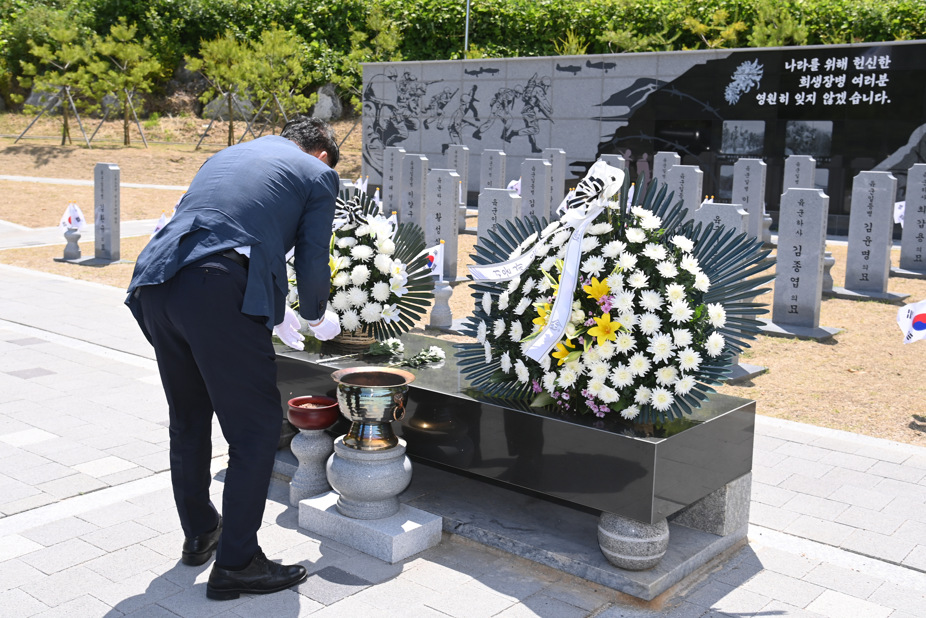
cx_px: 463
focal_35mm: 35
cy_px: 309
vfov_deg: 37.9
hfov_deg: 54.4
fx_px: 900
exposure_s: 1/250
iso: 100
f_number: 6.3
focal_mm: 35
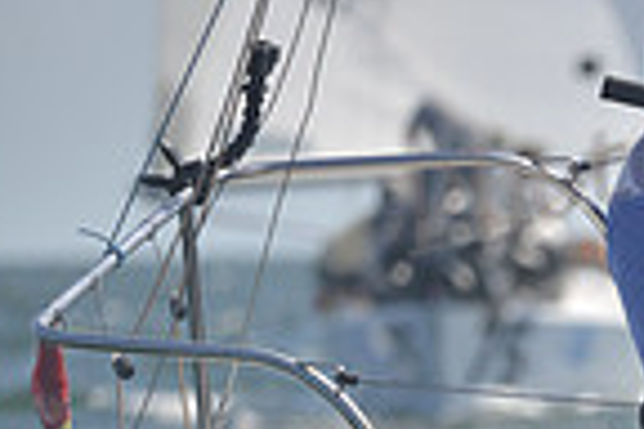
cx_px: 1266
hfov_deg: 1.8
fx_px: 20910
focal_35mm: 1169
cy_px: 722
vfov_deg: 1.2
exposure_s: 1/1600
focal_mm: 290
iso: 200
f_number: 5
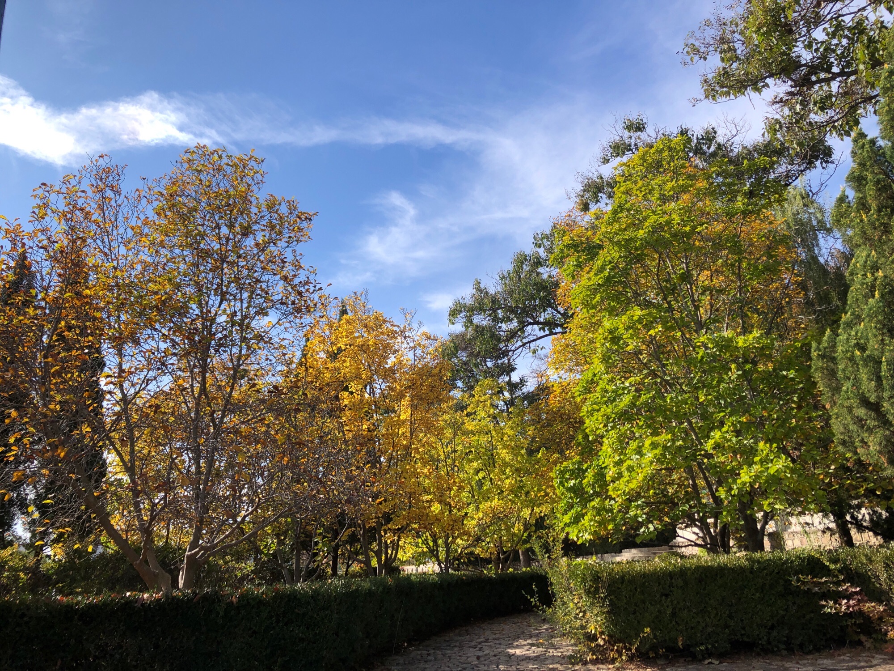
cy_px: 336
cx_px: 447
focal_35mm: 28
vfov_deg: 49.7
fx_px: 723
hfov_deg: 63.4
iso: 20
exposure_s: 1/1845
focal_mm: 3.99
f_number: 1.8
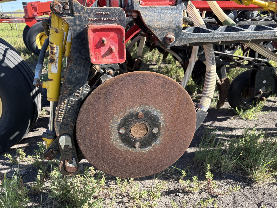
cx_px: 138
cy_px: 104
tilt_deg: -23.6
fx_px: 208
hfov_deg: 67.3
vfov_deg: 53.1
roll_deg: +0.9
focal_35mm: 26
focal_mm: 5.96
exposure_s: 1/687
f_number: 1.6
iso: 50
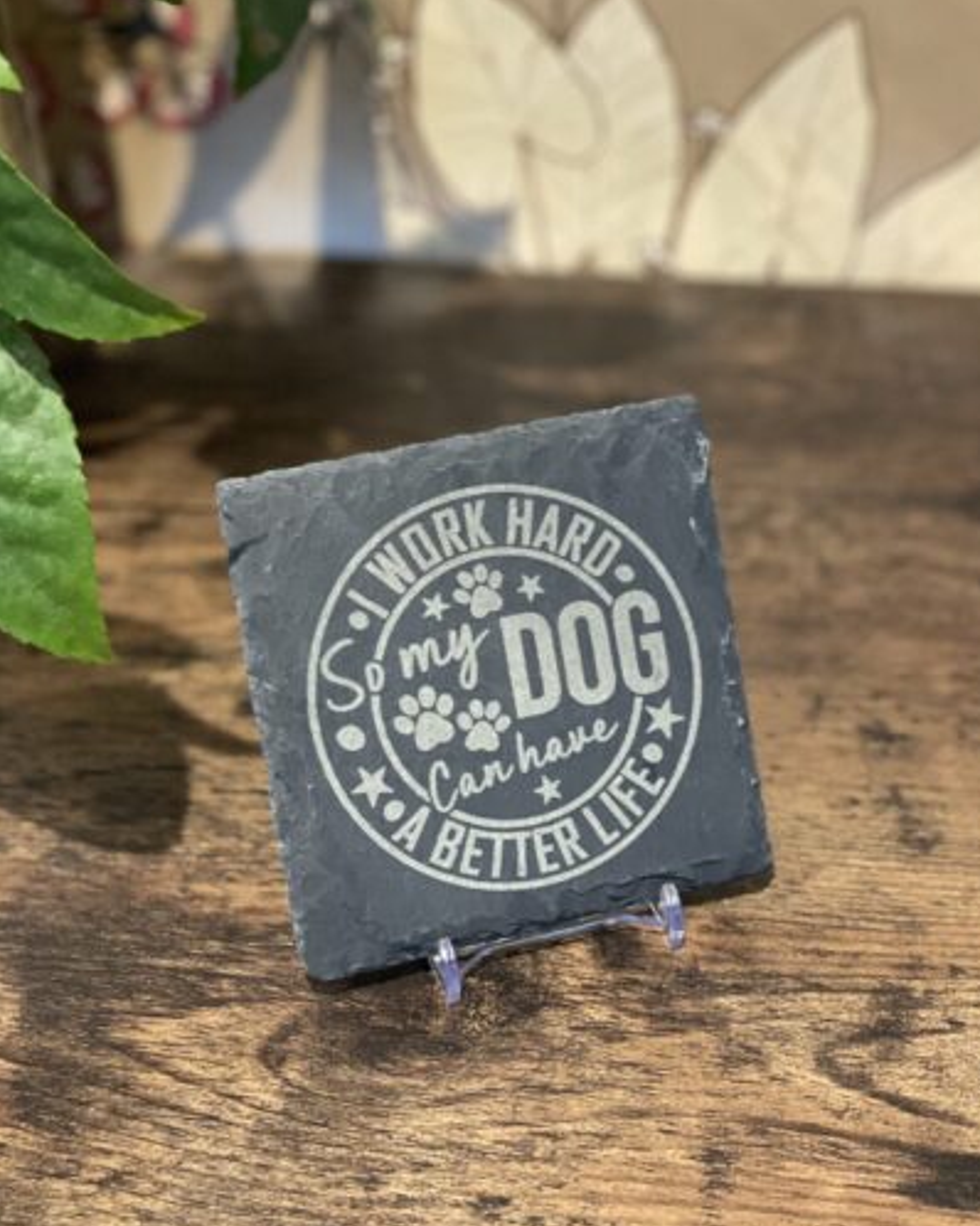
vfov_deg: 27.9
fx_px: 2467
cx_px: 529
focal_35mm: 68
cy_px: 609
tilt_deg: -37.1
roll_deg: +1.0
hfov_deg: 22.5
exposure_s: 1/33
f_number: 2
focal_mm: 6
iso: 400
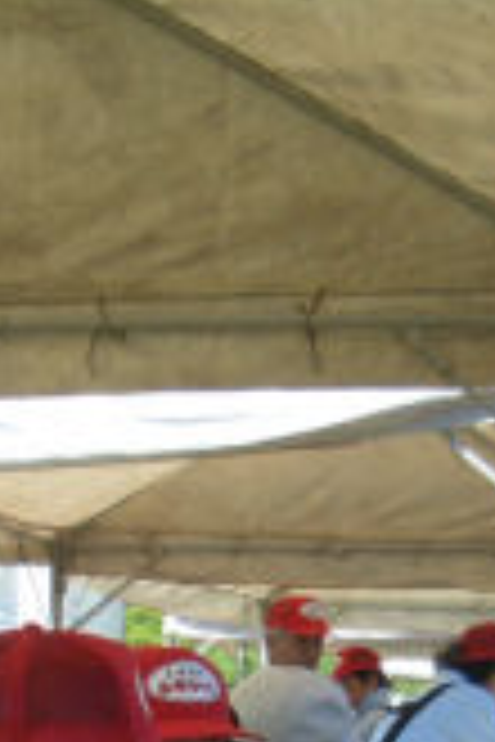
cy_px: 940
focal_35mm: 93
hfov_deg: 14.7
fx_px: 1918
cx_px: 191
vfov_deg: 20.2
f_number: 2.6
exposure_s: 1/640
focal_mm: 5.8
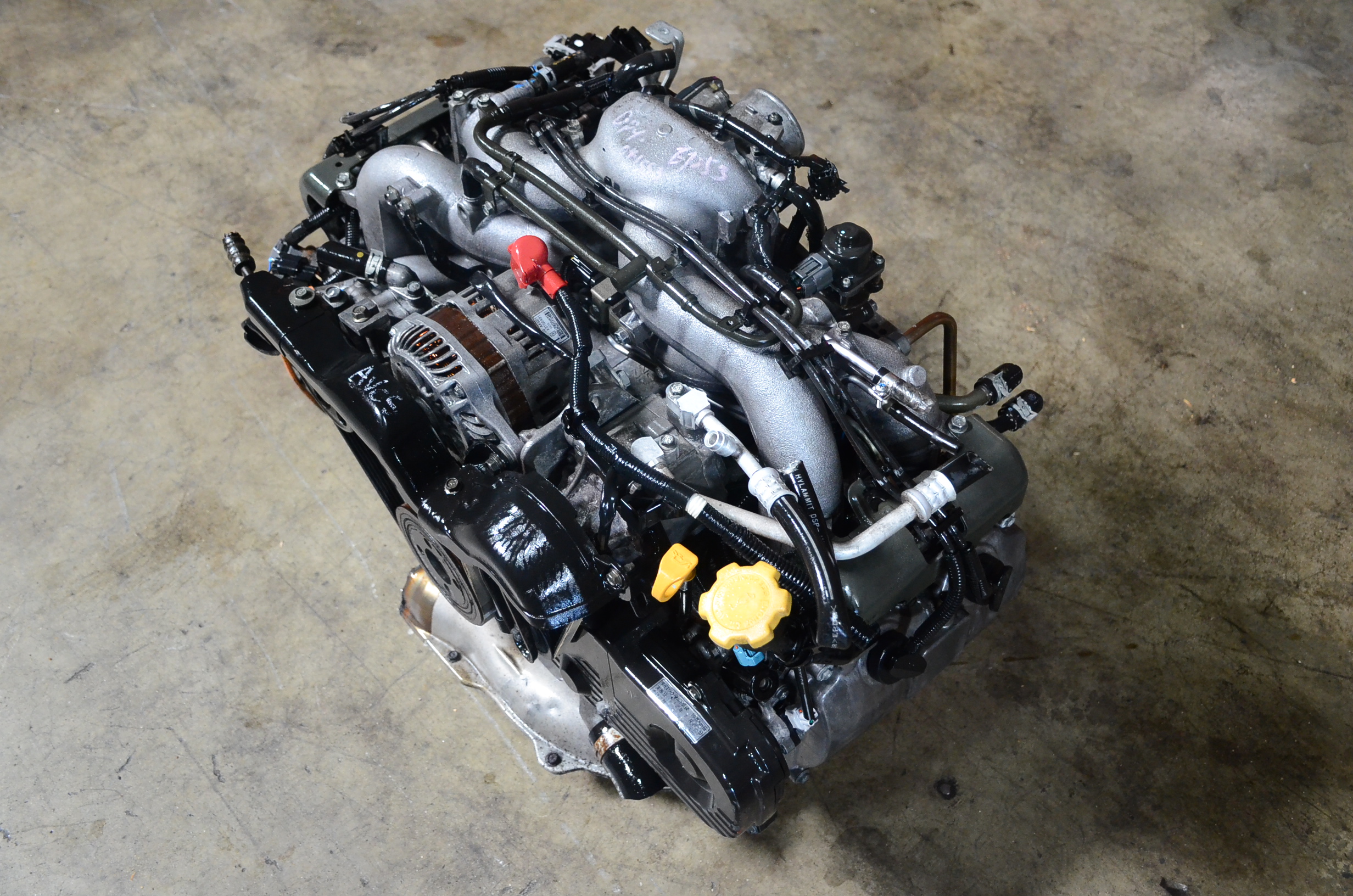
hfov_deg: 53.2
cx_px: 676
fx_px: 1350
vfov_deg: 36.7
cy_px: 448
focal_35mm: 36
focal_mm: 24
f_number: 4
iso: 2500
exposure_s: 1/80
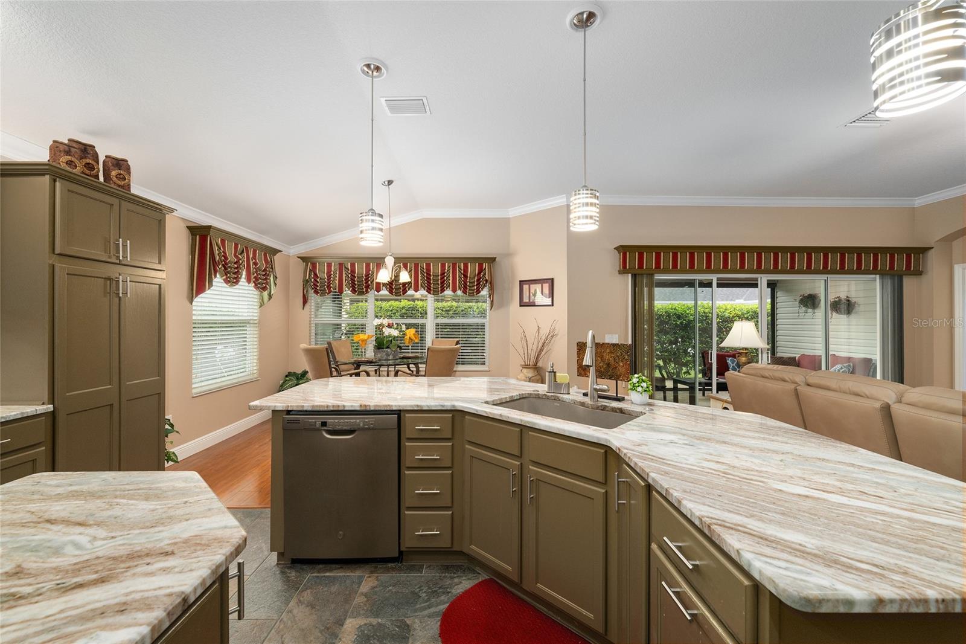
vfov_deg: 81.2
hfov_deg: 104.3
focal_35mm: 14
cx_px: 483
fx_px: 376
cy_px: 322
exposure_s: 1/13
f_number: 8
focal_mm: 14
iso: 500
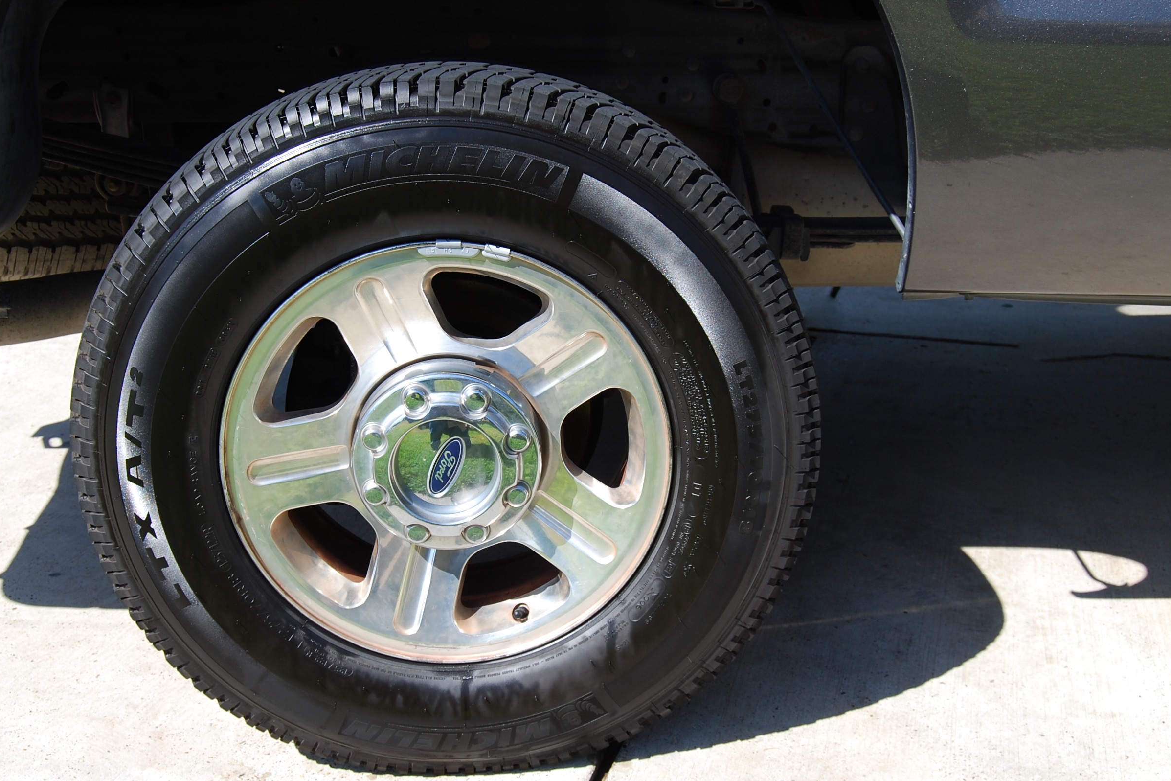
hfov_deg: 48.4
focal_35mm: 40
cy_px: 397
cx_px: 531
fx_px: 1301
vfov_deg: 33.4
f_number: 6.3
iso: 100
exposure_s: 1/160
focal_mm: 22
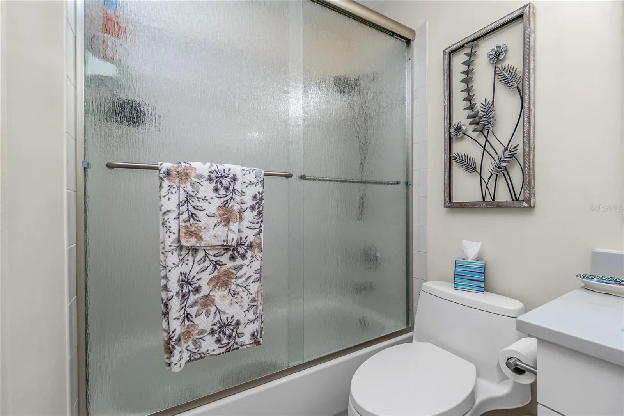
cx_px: 312
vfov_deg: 77.3
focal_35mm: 15
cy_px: 208
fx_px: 260
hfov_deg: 100.4
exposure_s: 1/160
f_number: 5.6
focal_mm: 10
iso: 320
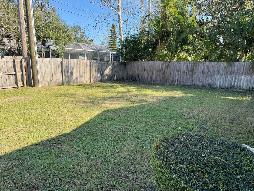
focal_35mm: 24
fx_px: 176
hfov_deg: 71.6
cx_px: 127
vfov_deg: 56.8
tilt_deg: -10.4
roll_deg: -1.3
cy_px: 96
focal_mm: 6.76
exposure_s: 1/1585
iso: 100
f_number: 1.78
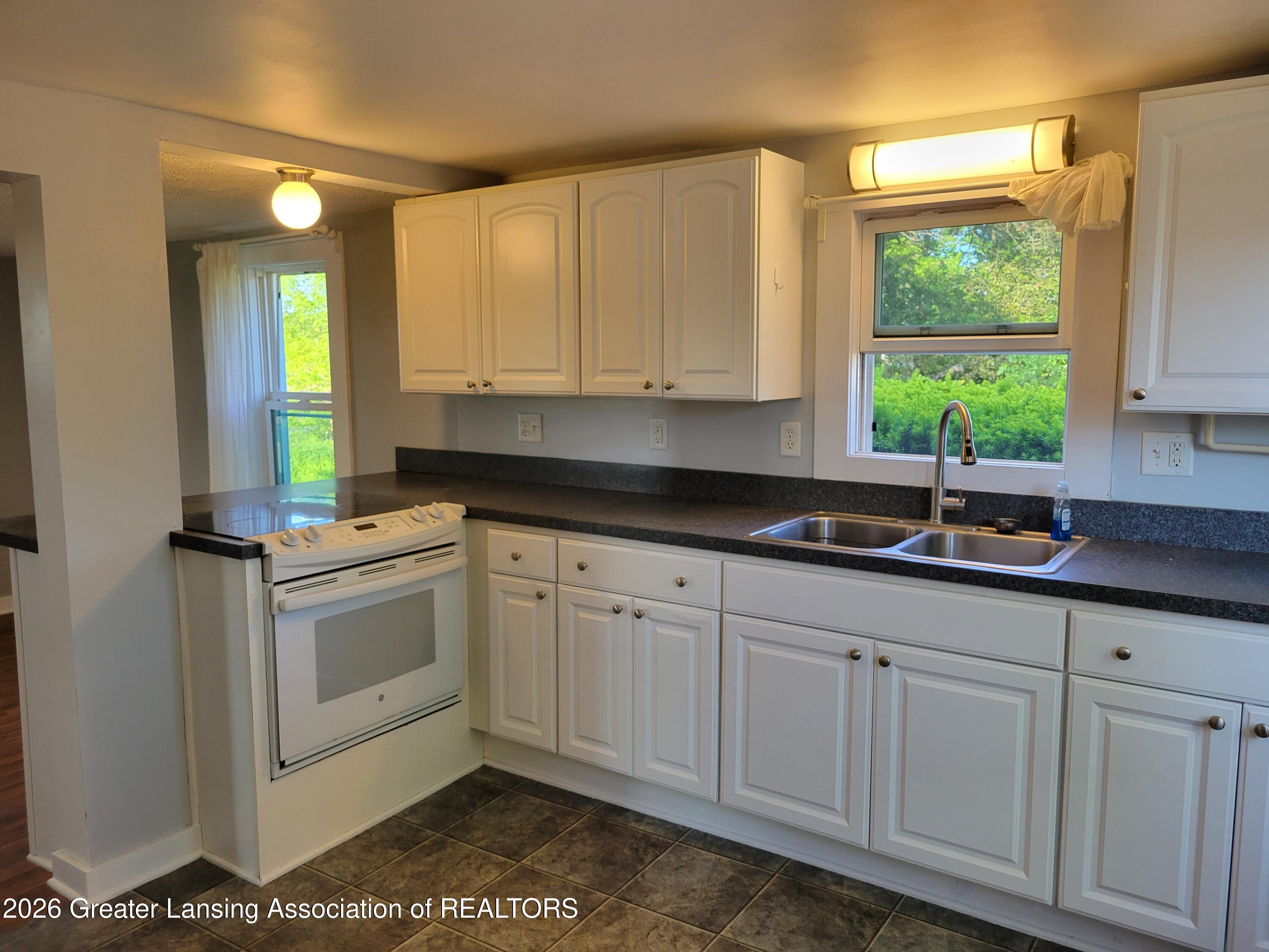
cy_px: 476
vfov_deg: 53.1
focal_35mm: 26
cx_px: 634
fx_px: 953
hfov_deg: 67.3
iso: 125
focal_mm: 5.4
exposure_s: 1/120
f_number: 1.8
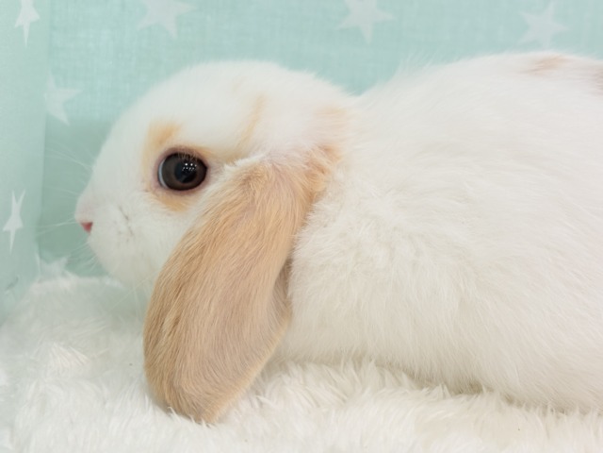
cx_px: 302
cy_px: 226
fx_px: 906
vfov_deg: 28.0
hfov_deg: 36.8
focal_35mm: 52
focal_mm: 5.96
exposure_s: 1/100
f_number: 1.6
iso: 64
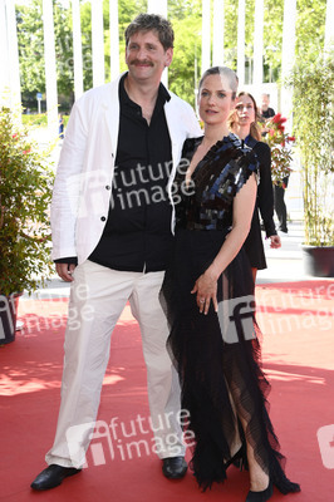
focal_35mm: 68
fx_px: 948
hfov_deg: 20.0
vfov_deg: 29.7
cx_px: 167
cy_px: 251
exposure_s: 1/250
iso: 500
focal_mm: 68
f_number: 6.3
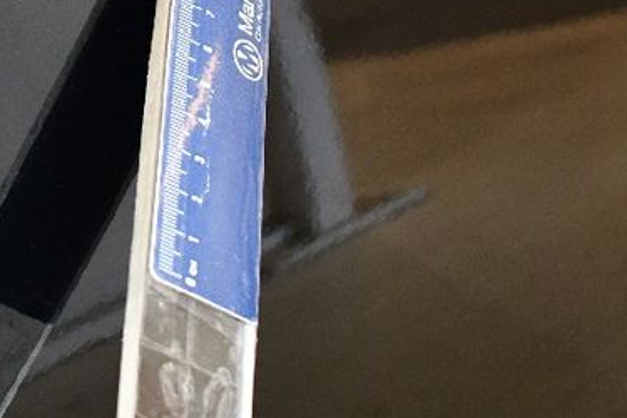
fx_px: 1672
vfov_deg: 14.0
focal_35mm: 96
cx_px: 90
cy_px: -18
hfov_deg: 20.9
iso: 1000
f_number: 3.5
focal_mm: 20
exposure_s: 1/60
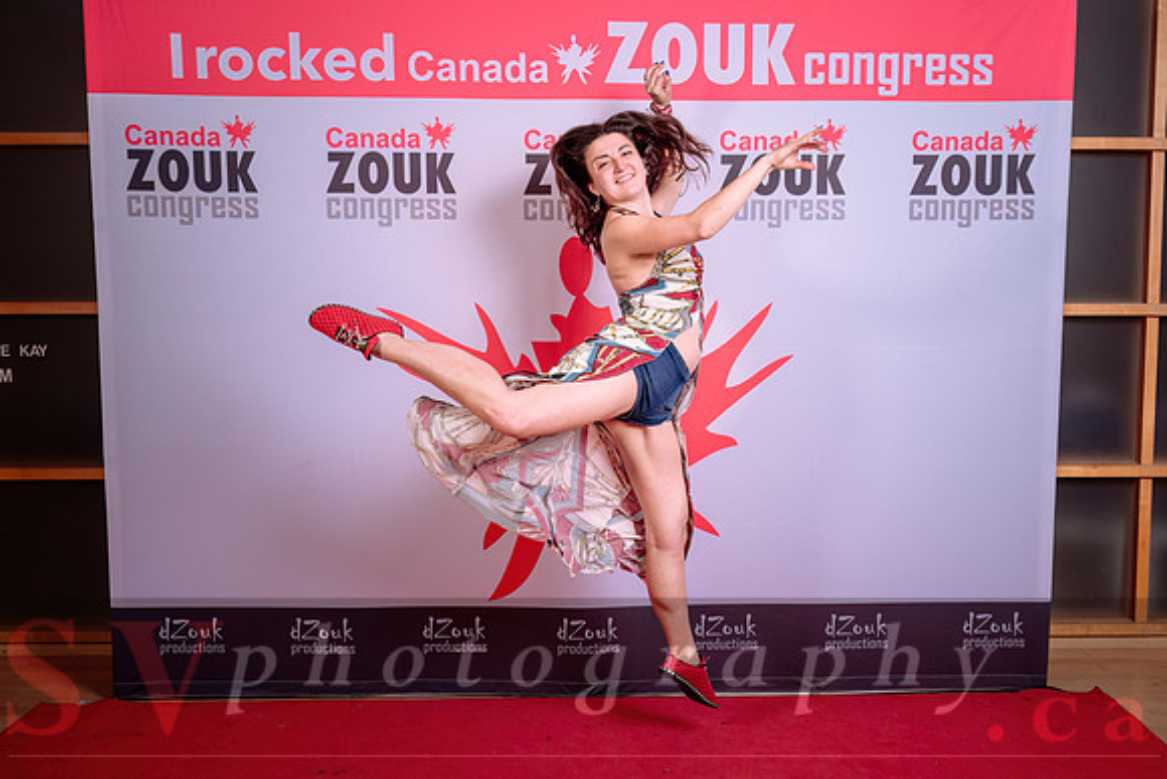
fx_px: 1305
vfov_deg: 33.2
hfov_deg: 48.1
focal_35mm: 40
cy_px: 407
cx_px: 635
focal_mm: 34.5
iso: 100
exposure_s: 1/160
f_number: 5.6
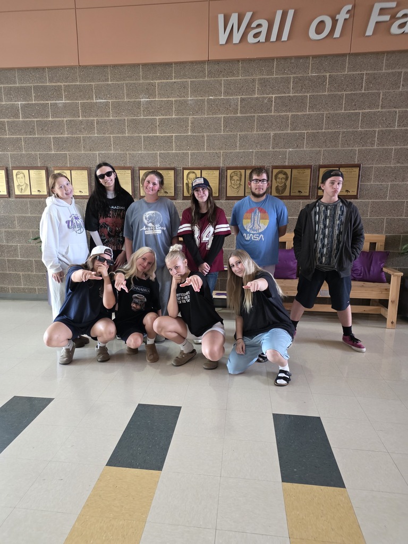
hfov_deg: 58.9
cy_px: 272
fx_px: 361
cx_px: 204
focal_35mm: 23
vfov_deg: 73.9
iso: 800
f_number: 1.7
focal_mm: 6.3
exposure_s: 1/120
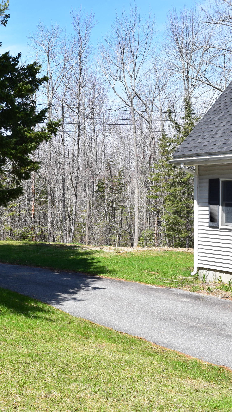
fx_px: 569
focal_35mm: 52
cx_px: 18
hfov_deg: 22.4
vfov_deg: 39.9
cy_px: 206
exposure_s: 1/500
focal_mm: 22
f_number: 11
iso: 400
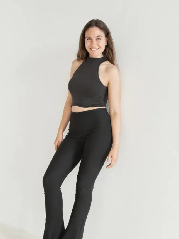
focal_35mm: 54
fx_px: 372
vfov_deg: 35.5
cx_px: 84
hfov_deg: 27.0
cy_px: 136
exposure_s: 1/160
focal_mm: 47
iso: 800
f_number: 4.5
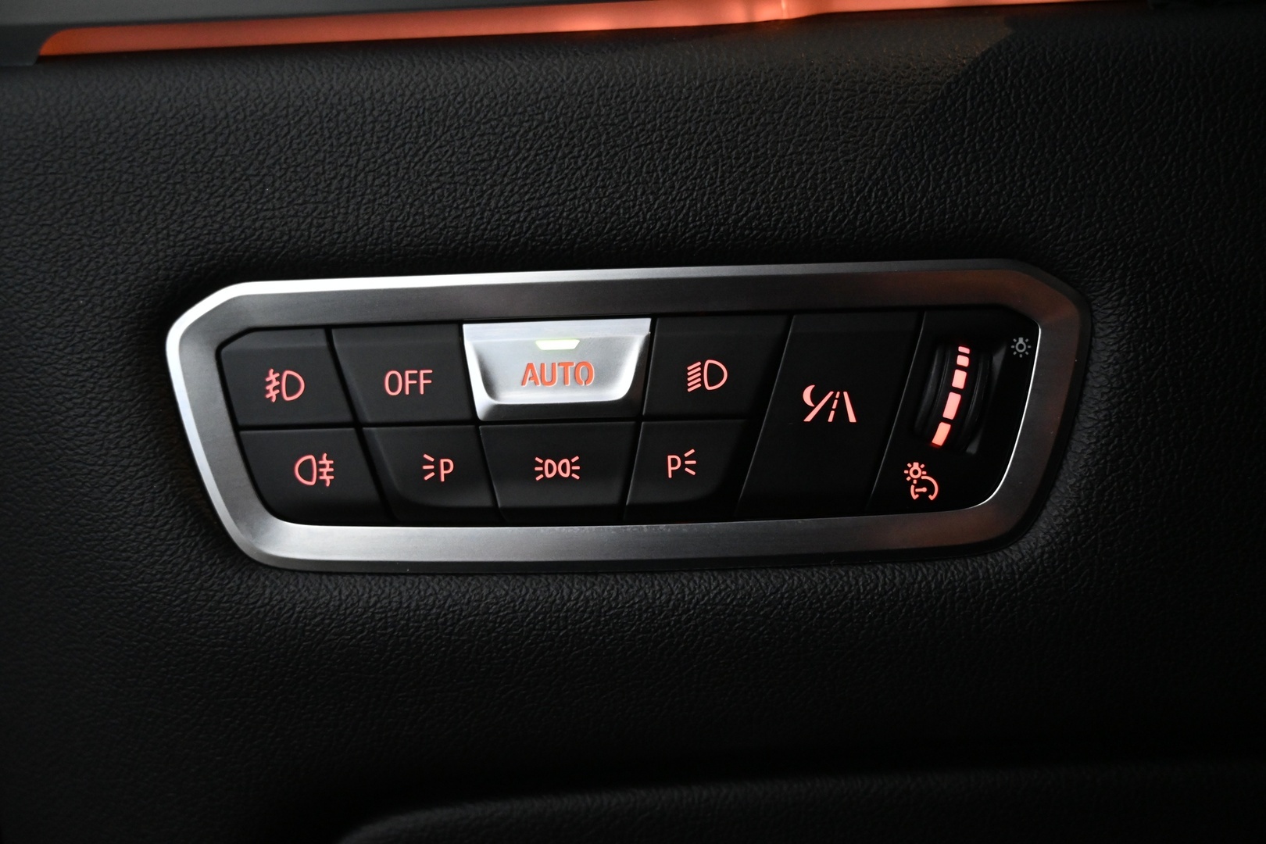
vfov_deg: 36.9
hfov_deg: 53.1
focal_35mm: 36
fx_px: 1266
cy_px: 422
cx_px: 633
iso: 3600
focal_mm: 24
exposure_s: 1/40
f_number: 4.2
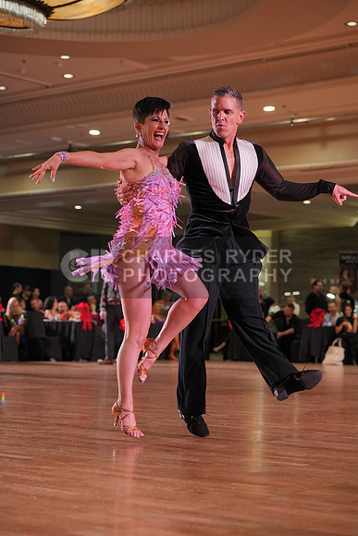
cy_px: 268
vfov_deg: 27.3
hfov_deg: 18.4
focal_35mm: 74
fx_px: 1103
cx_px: 179
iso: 1600
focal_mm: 74
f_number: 4
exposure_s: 1/400
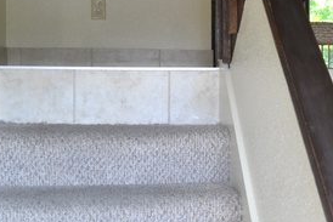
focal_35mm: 70
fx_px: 648
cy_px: 66
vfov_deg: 19.4
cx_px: 295
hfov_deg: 27.8
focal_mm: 20
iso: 400
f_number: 4
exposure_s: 1/60
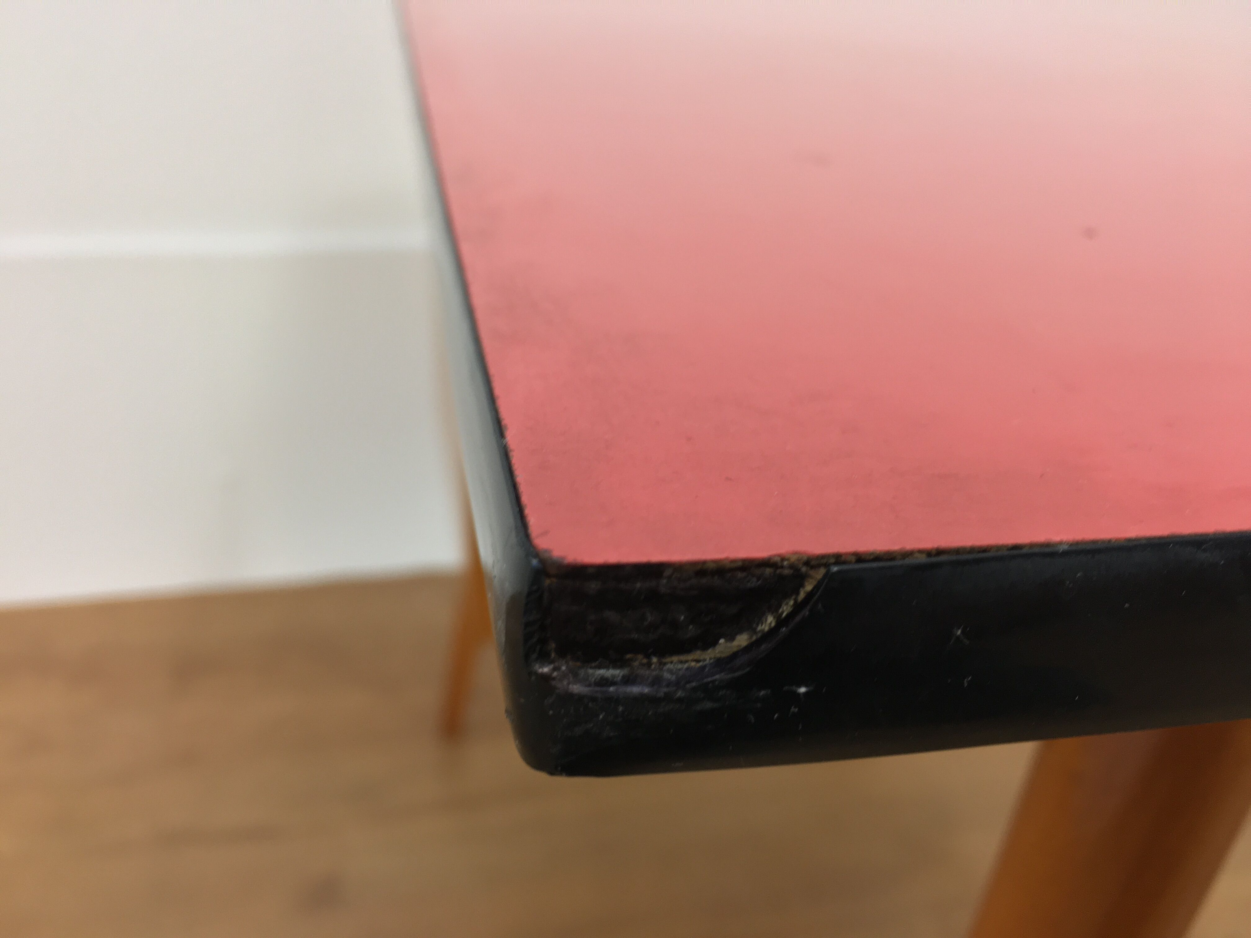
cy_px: 469
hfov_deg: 61.7
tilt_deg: -27.2
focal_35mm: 29
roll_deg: -2.4
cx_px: 626
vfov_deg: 48.2
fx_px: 1048
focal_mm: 4.15
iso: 64
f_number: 2.2
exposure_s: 1/33
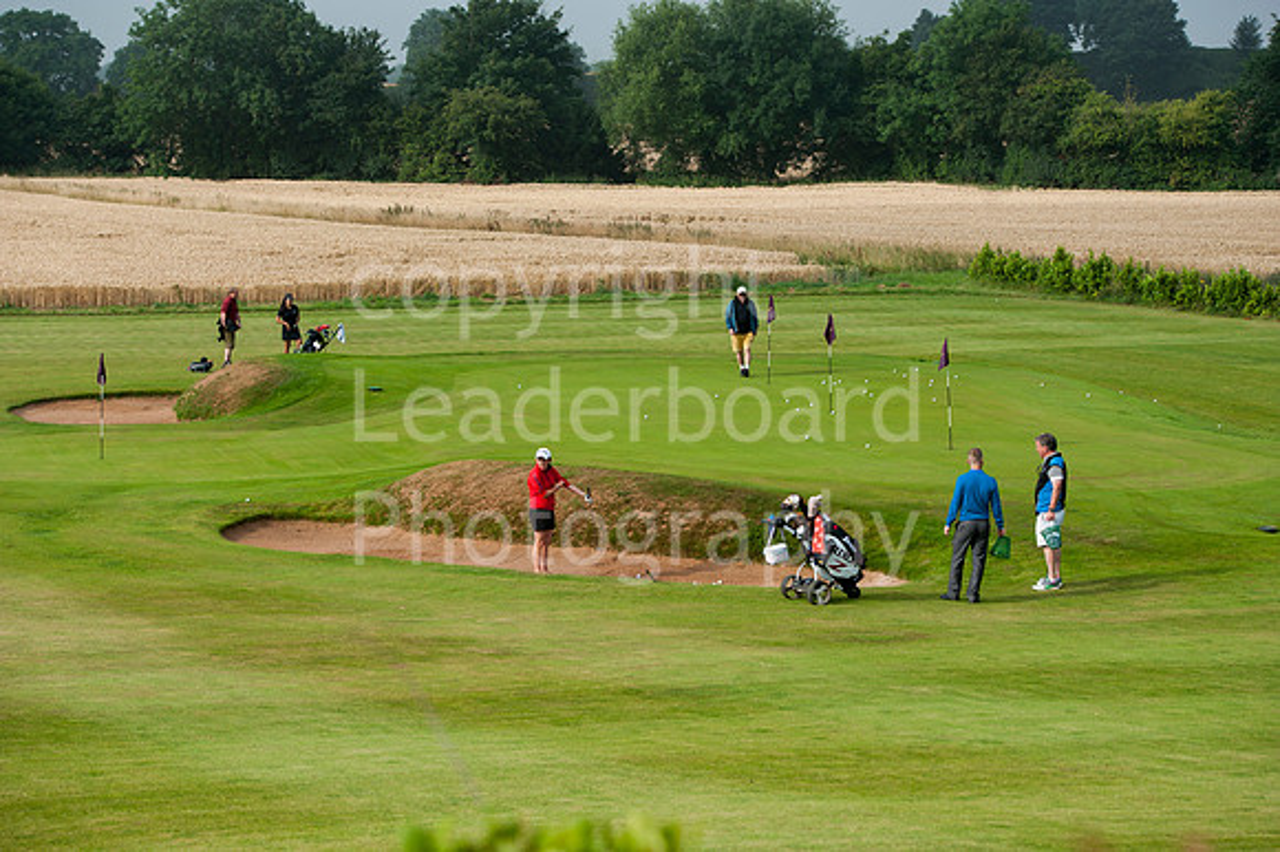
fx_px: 3198
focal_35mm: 90
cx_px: 640
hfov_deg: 22.6
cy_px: 426
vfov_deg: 15.2
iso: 200
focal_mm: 90
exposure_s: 1/1000
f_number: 5.6
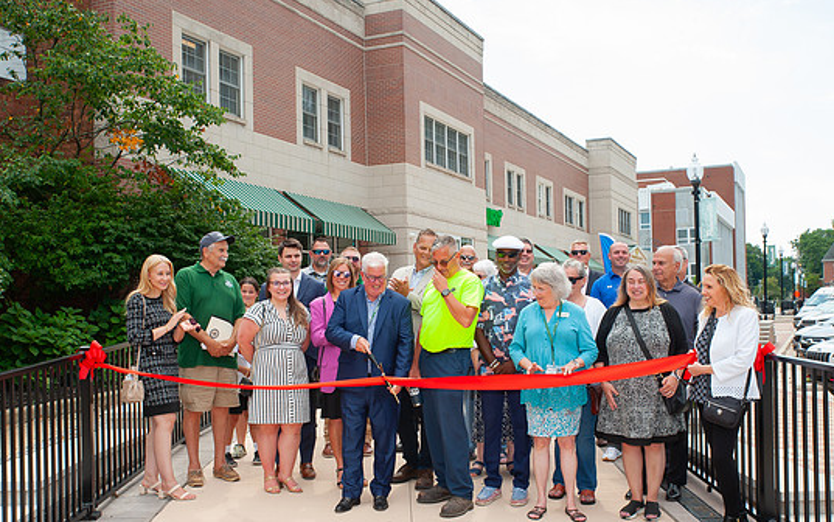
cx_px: 406
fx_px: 932
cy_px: 301
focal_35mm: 41
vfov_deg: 31.2
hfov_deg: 48.2
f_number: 13
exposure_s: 1/200
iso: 400
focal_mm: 35
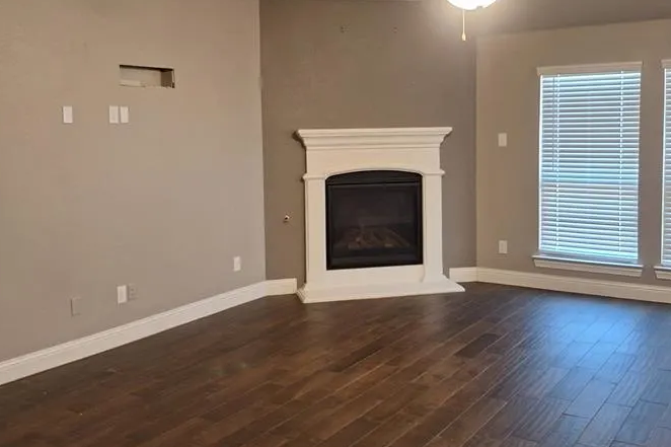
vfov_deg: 35.7
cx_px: 358
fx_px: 689
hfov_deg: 51.9
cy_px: 170
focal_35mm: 37
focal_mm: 5.54
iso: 125
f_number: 1.8
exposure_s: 1/40
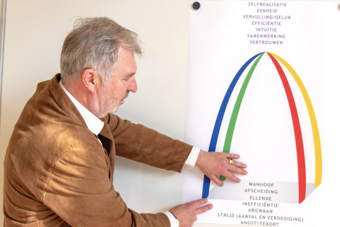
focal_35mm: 32
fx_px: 302
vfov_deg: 41.1
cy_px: 114
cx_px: 170
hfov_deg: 58.7
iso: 800
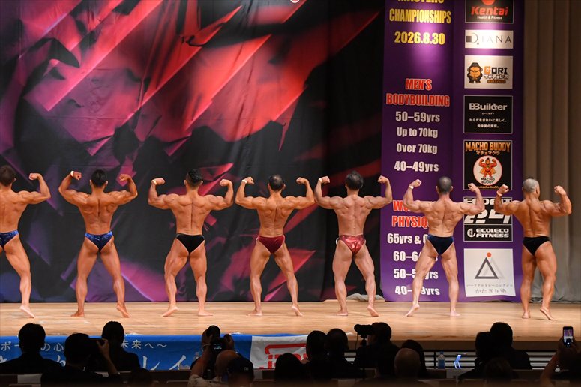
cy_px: 194
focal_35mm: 127
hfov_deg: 16.1
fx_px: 2049
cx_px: 290
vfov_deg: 10.8
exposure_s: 1/400
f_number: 5.6
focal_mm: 85
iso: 5600
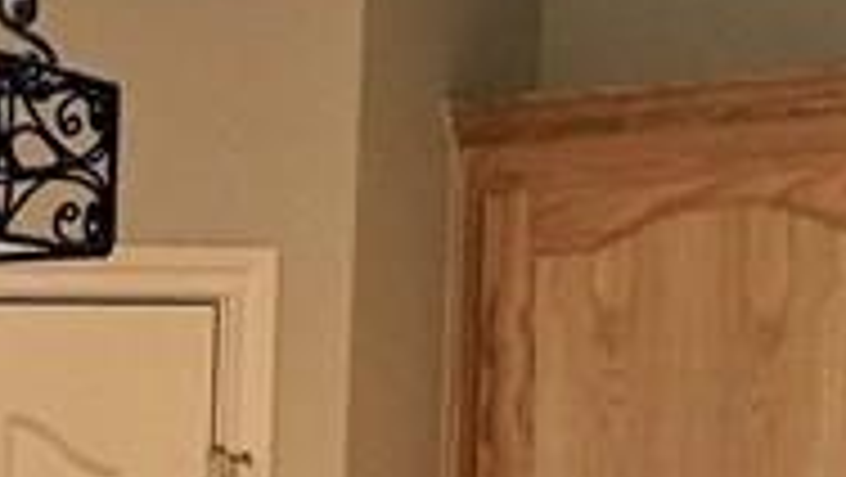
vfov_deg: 6.8
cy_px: 945
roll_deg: -0.1
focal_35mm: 172
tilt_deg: -1.7
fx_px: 3861
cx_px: -1012
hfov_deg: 11.0
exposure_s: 1/15
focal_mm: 4.15
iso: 50
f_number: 2.2
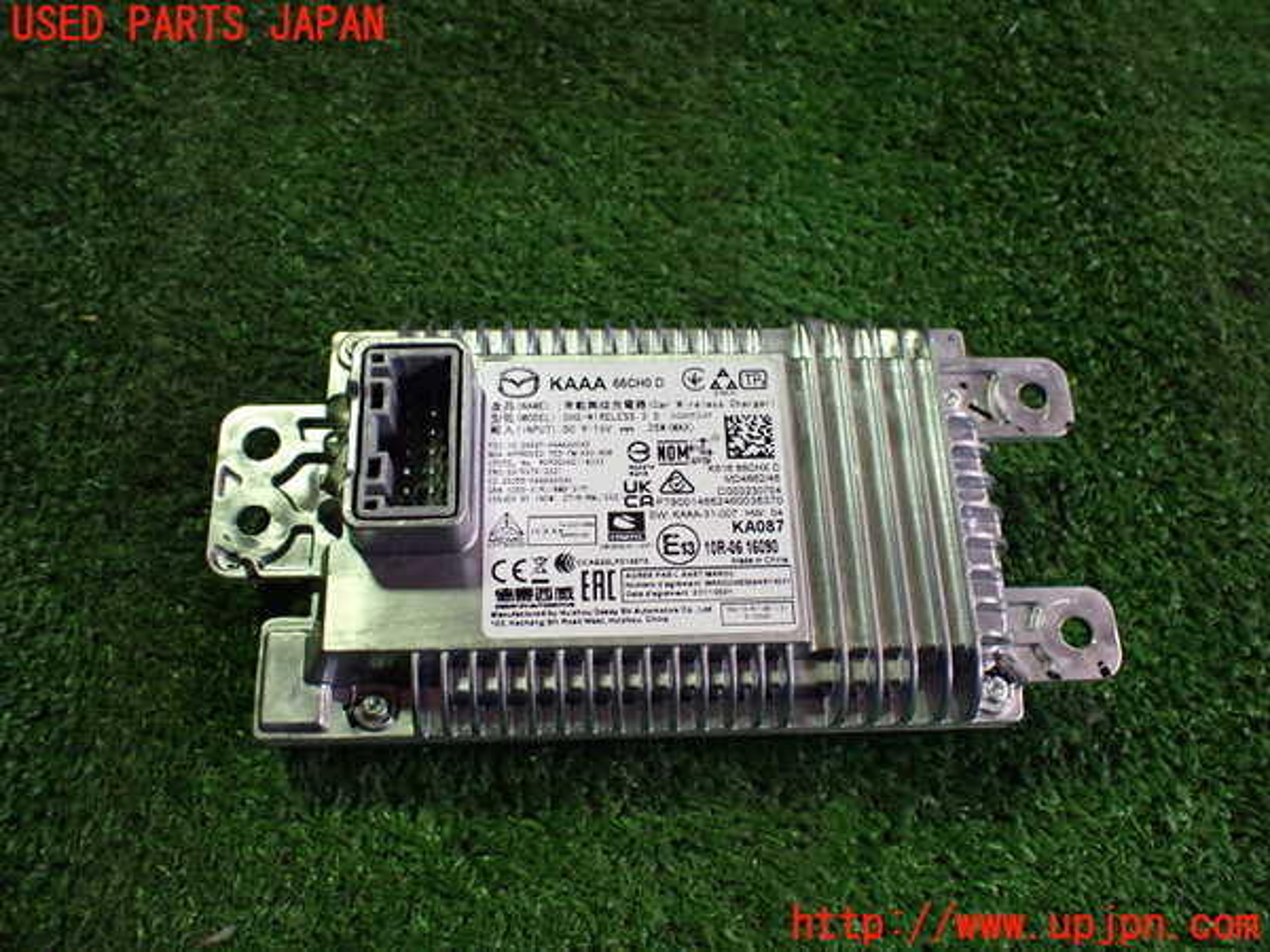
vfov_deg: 46.8
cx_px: 635
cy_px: 476
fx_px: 1101
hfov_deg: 60.0
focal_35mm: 30
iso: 640
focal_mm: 5.4
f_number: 2.3
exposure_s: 1/125
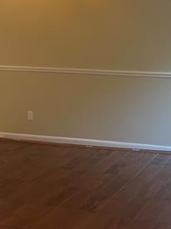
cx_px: 113
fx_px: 488
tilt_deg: -9.5
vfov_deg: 26.1
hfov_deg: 19.8
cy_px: 70
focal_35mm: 74
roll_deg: -0.7
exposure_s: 1/60
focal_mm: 5.96
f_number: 1.6
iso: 160
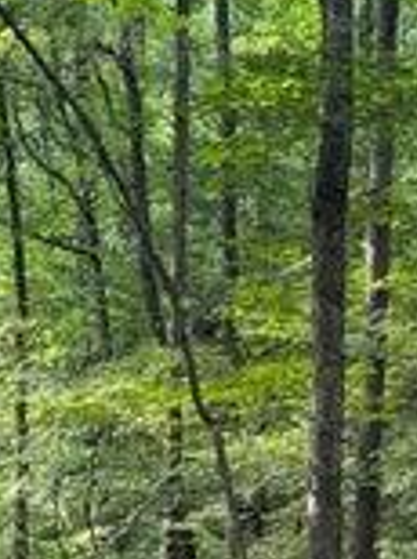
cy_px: 468
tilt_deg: -7.1
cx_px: 337
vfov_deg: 19.4
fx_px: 1611
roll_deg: -1.9
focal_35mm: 100
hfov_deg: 14.7
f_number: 1.78
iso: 125
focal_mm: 6.76
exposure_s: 1/121
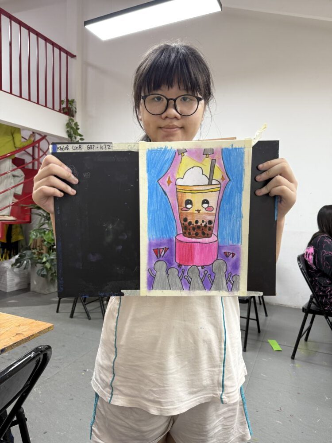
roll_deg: -0.7
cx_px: 166
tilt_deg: -3.1
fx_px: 307
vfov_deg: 71.6
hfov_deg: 56.8
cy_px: 222
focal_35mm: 24
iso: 125
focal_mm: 6.76
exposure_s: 1/121
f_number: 1.78
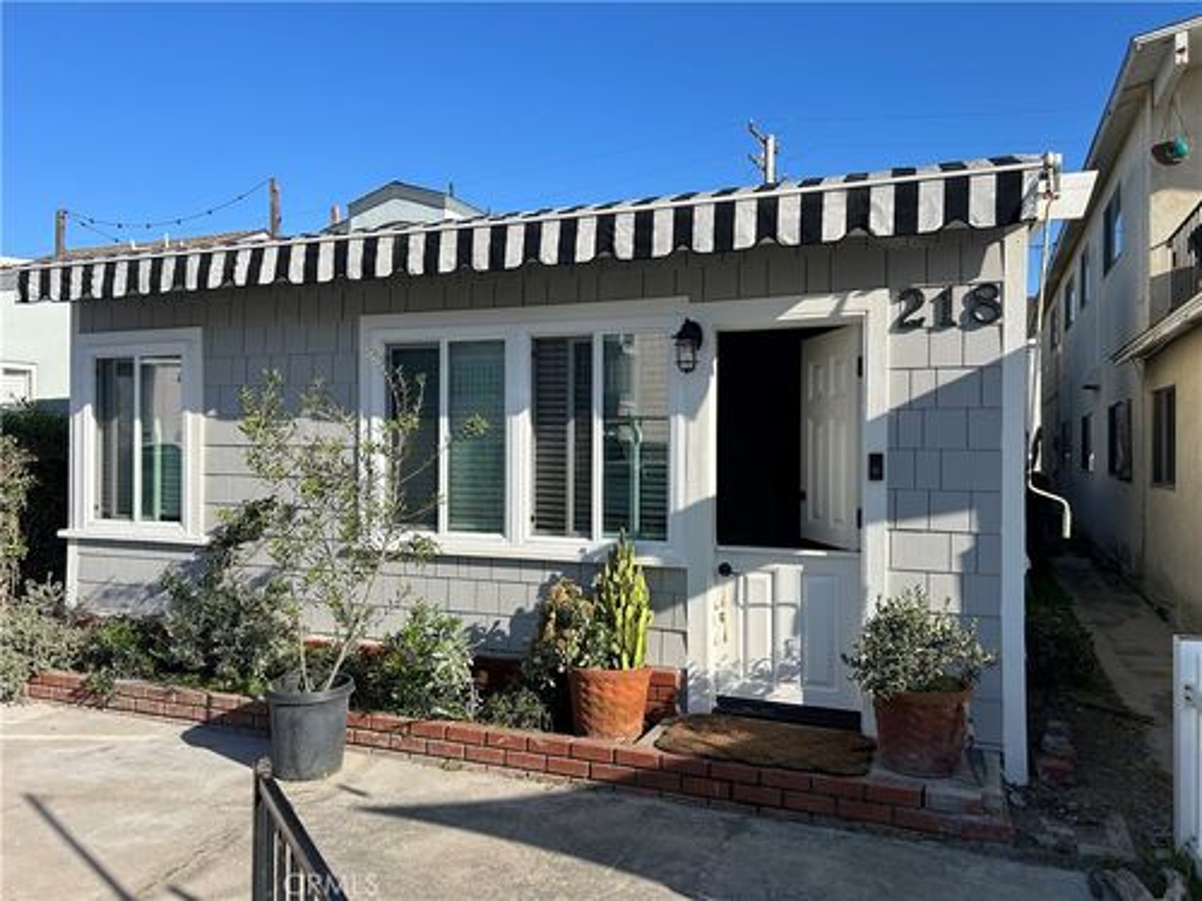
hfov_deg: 67.3
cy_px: 450
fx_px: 903
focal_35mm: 26
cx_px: 601
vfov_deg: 53.1
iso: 50
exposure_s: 1/3704
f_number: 1.5
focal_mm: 5.7
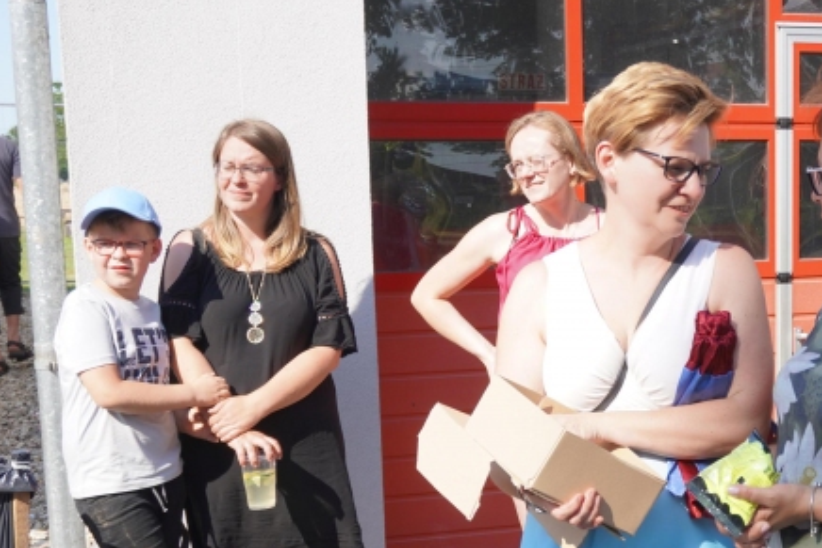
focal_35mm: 66
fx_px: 1507
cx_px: 645
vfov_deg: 20.5
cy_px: 410
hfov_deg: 29.9
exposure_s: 1/320
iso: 100
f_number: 4.5
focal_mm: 24
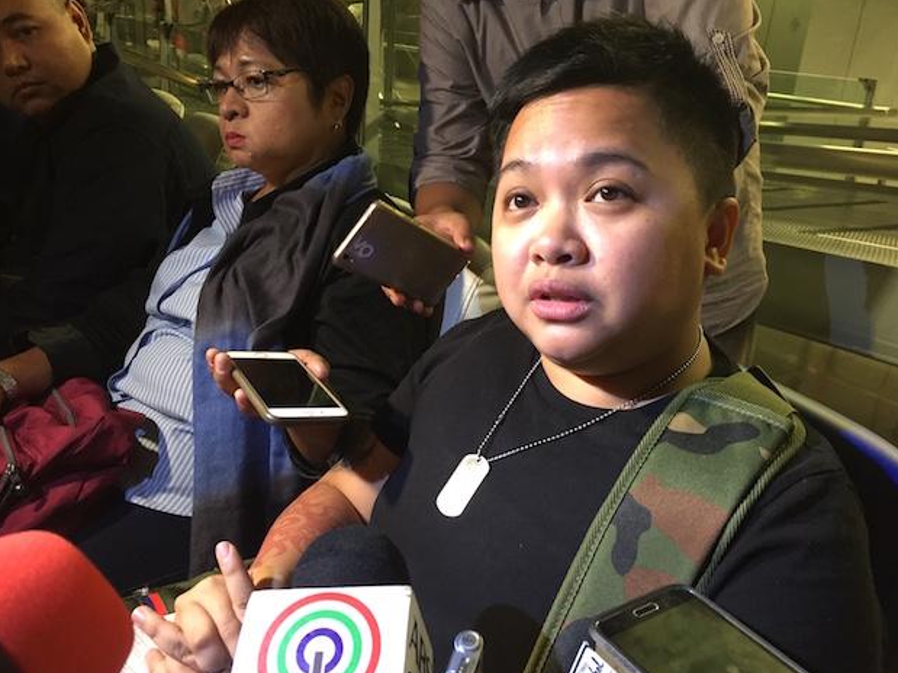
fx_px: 778
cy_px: 342
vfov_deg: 46.8
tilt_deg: -21.8
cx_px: 460
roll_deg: -5.6
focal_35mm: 30
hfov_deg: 60.0
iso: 160
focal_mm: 4.15
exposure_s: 1/33
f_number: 2.2
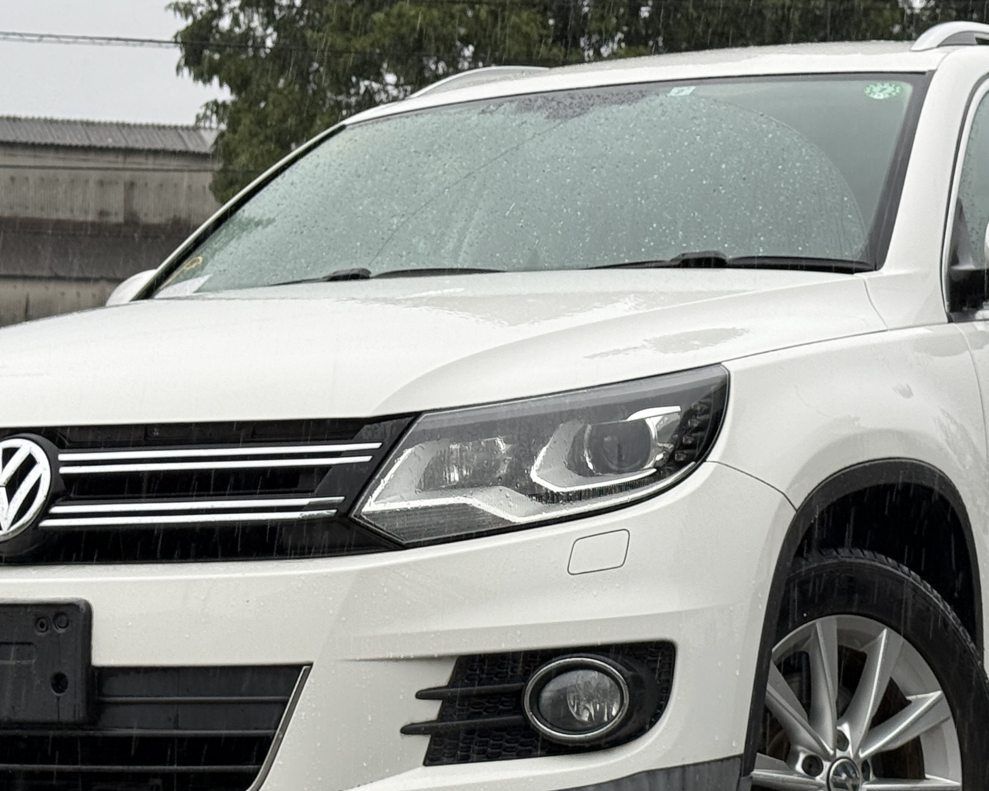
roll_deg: -0.5
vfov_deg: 15.1
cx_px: 541
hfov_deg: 18.8
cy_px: 430
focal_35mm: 102
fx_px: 2986
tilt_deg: +1.7
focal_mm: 6.76
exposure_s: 1/261
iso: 64
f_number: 1.78
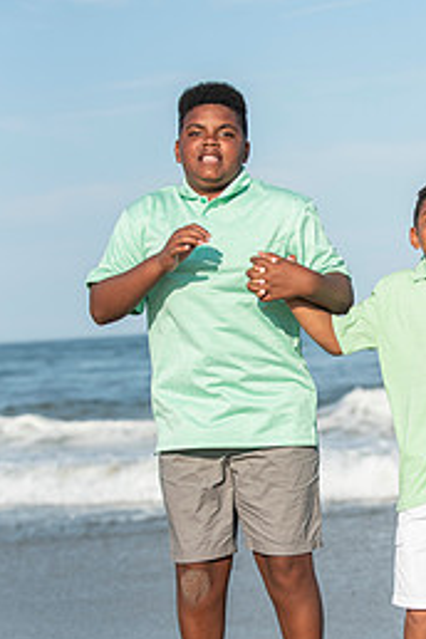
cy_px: 396
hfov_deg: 11.2
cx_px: 347
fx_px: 2165
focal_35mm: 122
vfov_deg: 16.8
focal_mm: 70
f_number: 3.5
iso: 250
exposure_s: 1/3200
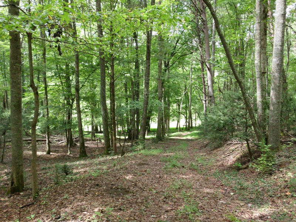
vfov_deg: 39.7
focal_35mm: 36
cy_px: 111
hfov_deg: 51.4
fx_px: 308
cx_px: 148
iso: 100
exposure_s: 1/60
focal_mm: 6.57
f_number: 3.2
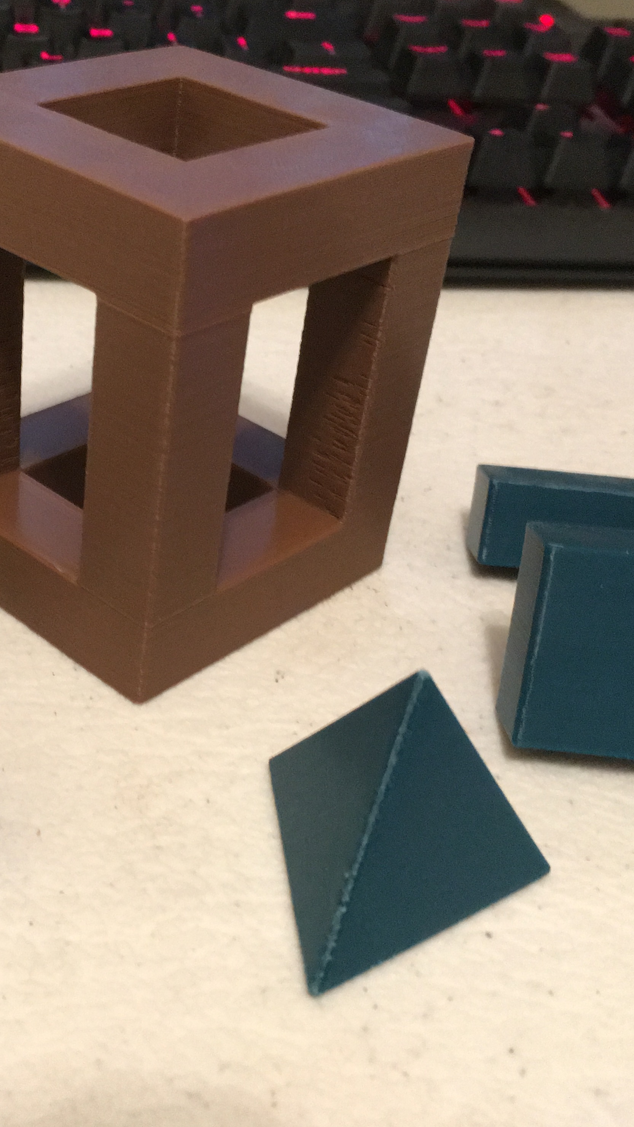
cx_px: 152
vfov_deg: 47.4
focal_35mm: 43
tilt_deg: -34.6
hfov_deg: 27.3
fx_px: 1286
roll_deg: -5.0
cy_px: 561
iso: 320
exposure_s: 1/15
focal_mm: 4.15
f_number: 2.2
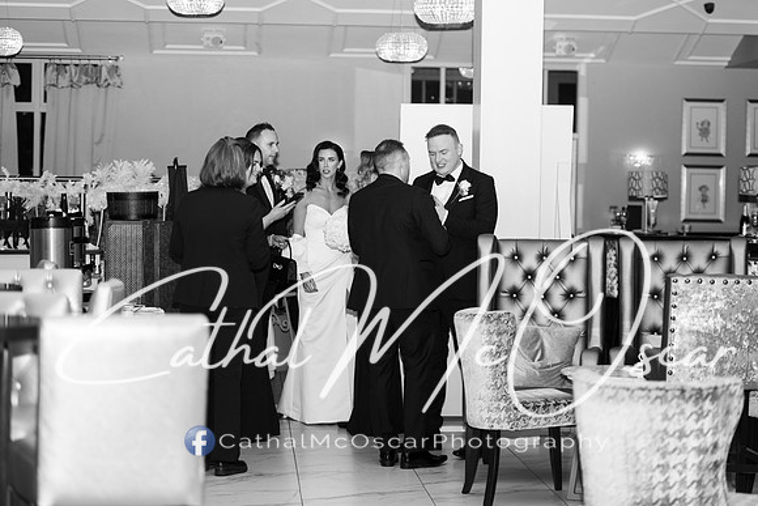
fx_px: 1895
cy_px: 253
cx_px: 379
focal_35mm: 90
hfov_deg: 22.6
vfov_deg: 15.2
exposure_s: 1/160
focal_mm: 90
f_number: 2.8
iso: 200
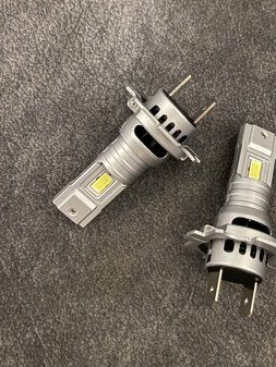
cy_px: 172
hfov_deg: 38.5
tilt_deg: -78.8
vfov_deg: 50.1
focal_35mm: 37
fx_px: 393
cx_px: 169
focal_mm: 4.25
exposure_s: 1/10
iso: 500
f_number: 1.8
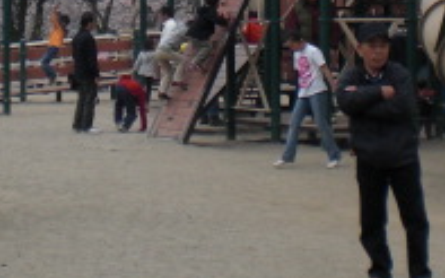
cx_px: 212
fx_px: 1588
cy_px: -68
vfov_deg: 9.8
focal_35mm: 131
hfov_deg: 15.9
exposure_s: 1/400
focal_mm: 6.3
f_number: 3.1
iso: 64
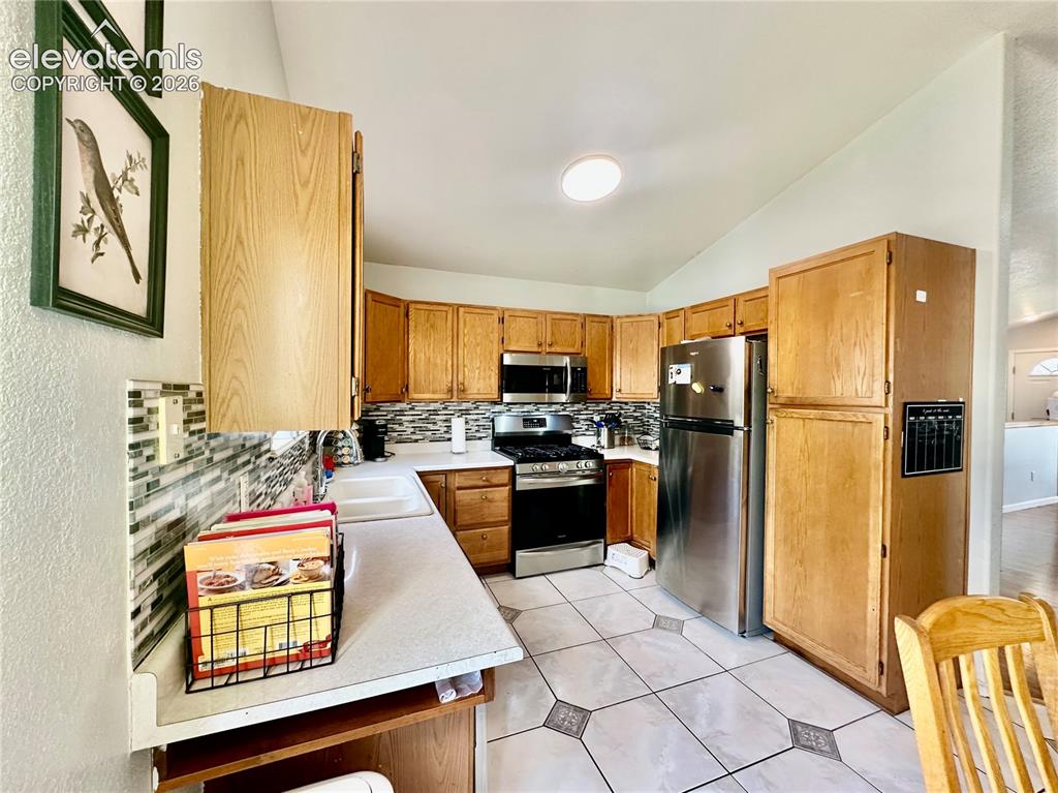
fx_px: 428
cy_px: 396
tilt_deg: -1.8
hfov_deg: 102.1
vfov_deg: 85.6
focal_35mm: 14
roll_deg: -0.2
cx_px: 529
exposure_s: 1/60
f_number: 2.2
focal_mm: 2.22
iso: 160
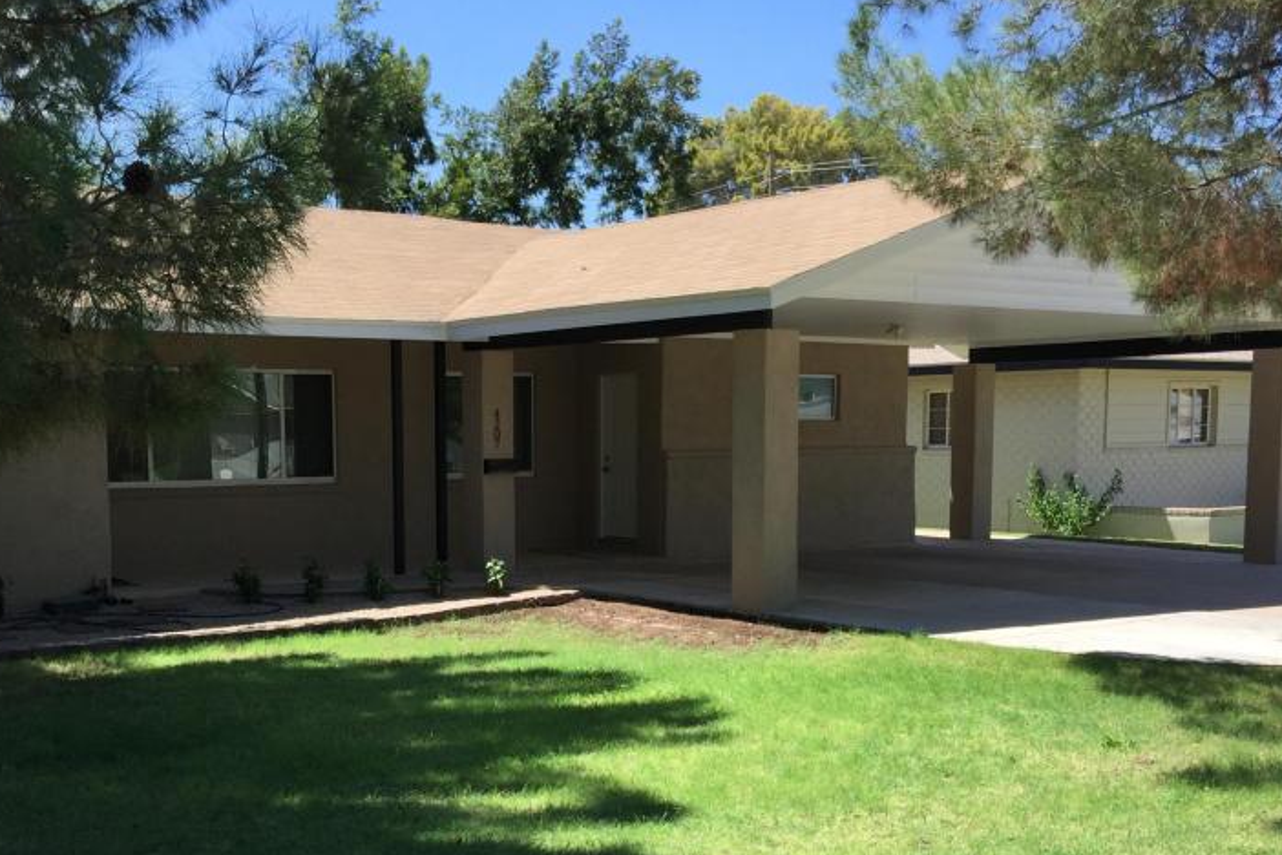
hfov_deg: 44.5
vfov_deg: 30.0
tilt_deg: -6.8
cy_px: 638
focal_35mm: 44
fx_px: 1567
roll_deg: -0.6
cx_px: 586
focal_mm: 4.15
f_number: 2.2
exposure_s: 1/1199
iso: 32
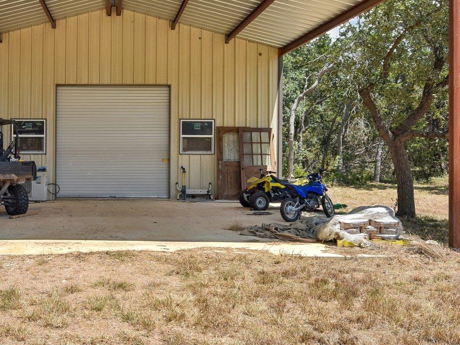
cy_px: 141
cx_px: 114
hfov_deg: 44.2
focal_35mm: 41
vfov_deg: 35.0
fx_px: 545
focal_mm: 19
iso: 100
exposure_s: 1/320
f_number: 8
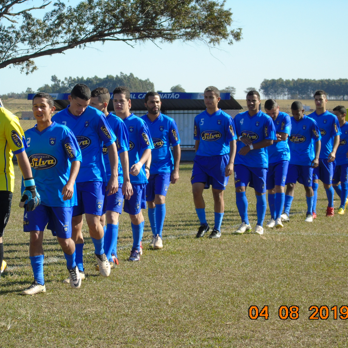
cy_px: 174
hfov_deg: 11.9
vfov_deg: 11.9
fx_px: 1672
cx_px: 143
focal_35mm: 147
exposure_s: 1/320
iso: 80
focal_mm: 22
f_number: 4.6
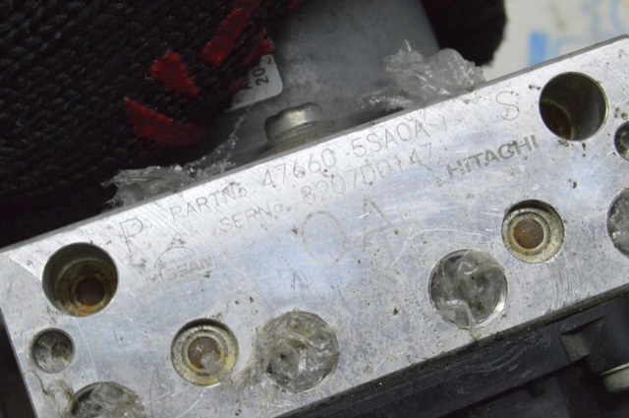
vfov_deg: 17.4
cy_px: 209
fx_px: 1361
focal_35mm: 78
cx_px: 314
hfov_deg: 26.0
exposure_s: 1/30
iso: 6400
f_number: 20
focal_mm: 52
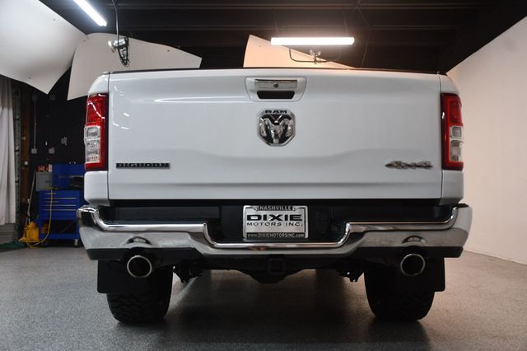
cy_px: 176
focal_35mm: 36
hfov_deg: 53.2
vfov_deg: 36.8
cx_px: 264
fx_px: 527
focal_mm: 24
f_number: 3.8
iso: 1400
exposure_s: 1/125
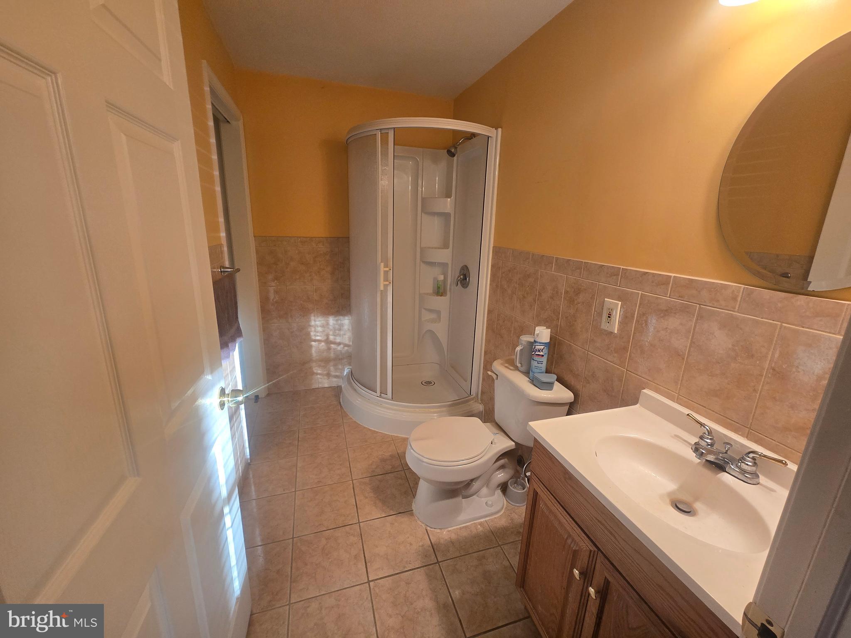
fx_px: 320
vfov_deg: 89.9
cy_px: 319
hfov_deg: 106.2
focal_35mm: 13
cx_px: 426
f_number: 2.2
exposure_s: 1/60
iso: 125
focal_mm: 2.2
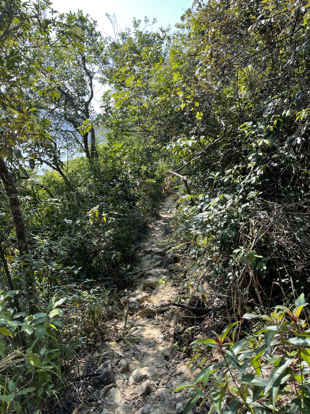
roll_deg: +1.4
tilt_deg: -12.8
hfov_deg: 53.1
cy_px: 207
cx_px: 155
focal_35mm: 26
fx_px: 310
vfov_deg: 67.3
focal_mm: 5.1
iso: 32
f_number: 1.6
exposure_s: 1/676
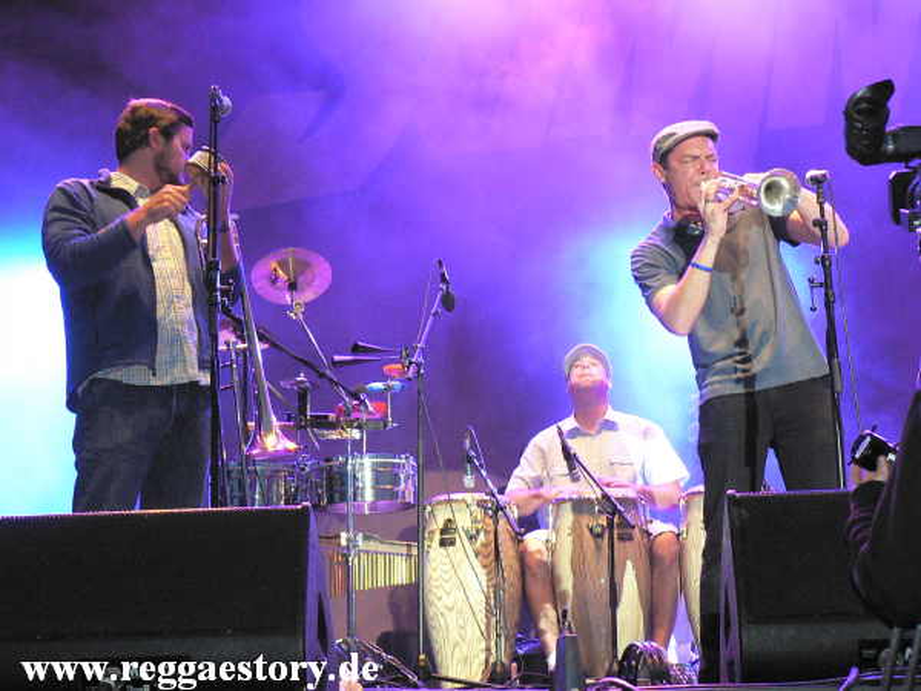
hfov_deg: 26.3
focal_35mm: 74
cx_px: 460
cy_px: 346
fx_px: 1969
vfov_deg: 19.9
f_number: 3.2
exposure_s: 1/60
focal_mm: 12.6
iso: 400
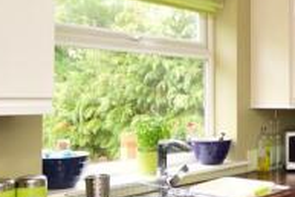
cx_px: 309
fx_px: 418
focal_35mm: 51
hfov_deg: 34.6
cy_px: 89
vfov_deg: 26.5
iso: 500
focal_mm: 10
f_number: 3.5
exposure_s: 1/200
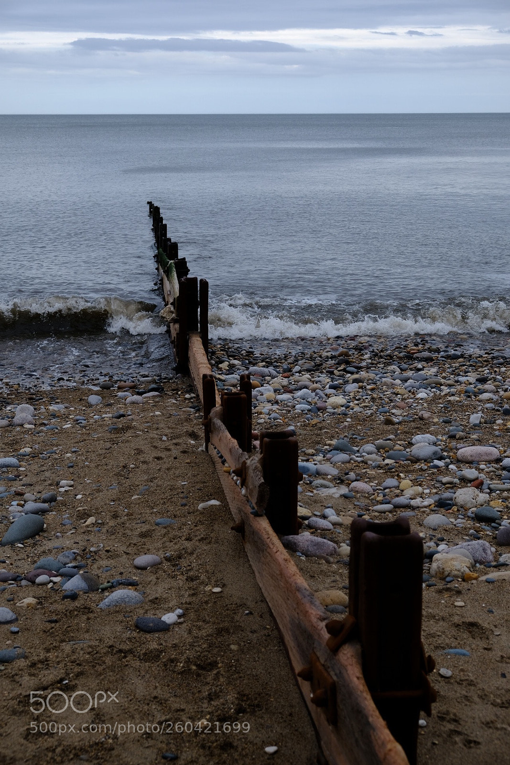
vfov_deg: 40.3
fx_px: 1041
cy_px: 382
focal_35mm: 49
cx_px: 255
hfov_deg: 27.5
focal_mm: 32.9
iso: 200
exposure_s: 1/400
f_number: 5
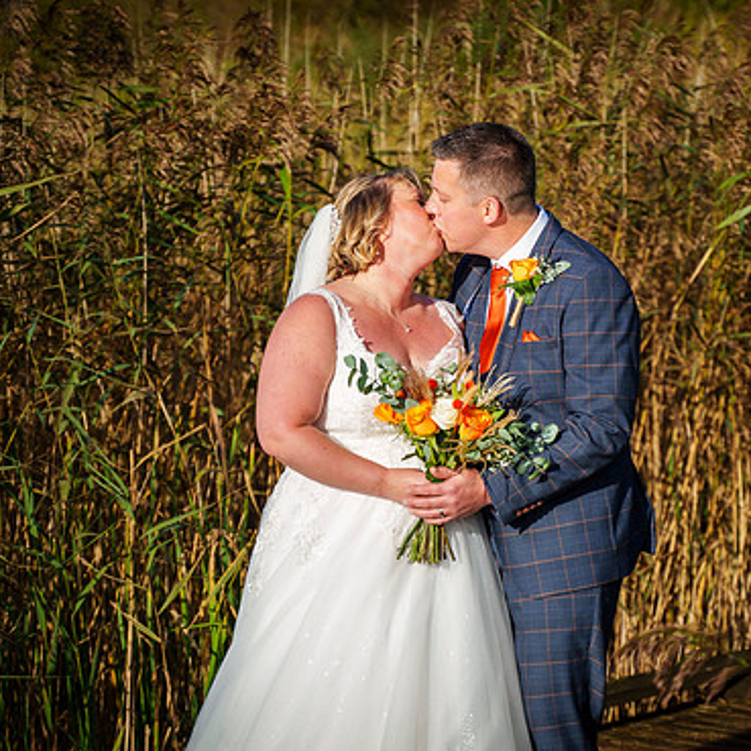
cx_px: 514
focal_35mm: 115
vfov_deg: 15.1
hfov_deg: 15.1
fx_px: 2823
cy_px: 316
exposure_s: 1/8000
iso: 400
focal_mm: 75
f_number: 3.2
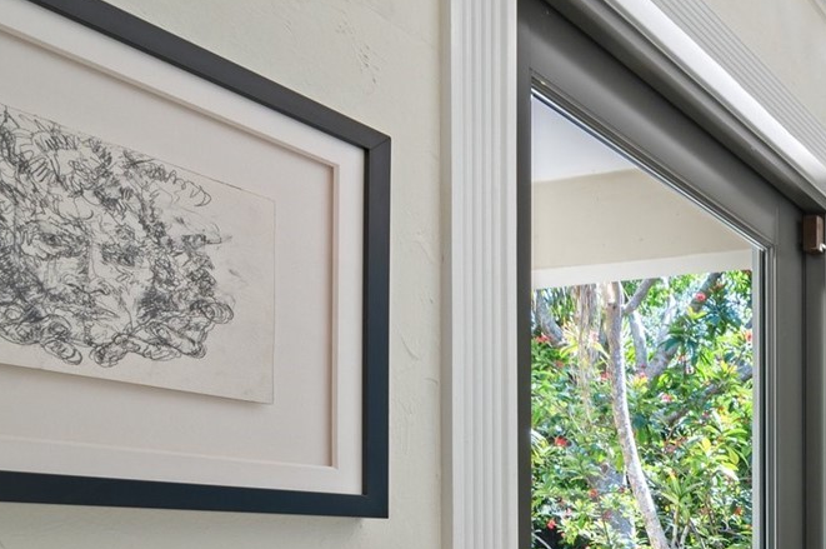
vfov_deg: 32.2
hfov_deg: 41.5
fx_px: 825
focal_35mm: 36
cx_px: 923
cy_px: 610
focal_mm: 14
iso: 200
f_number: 8
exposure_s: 1/5
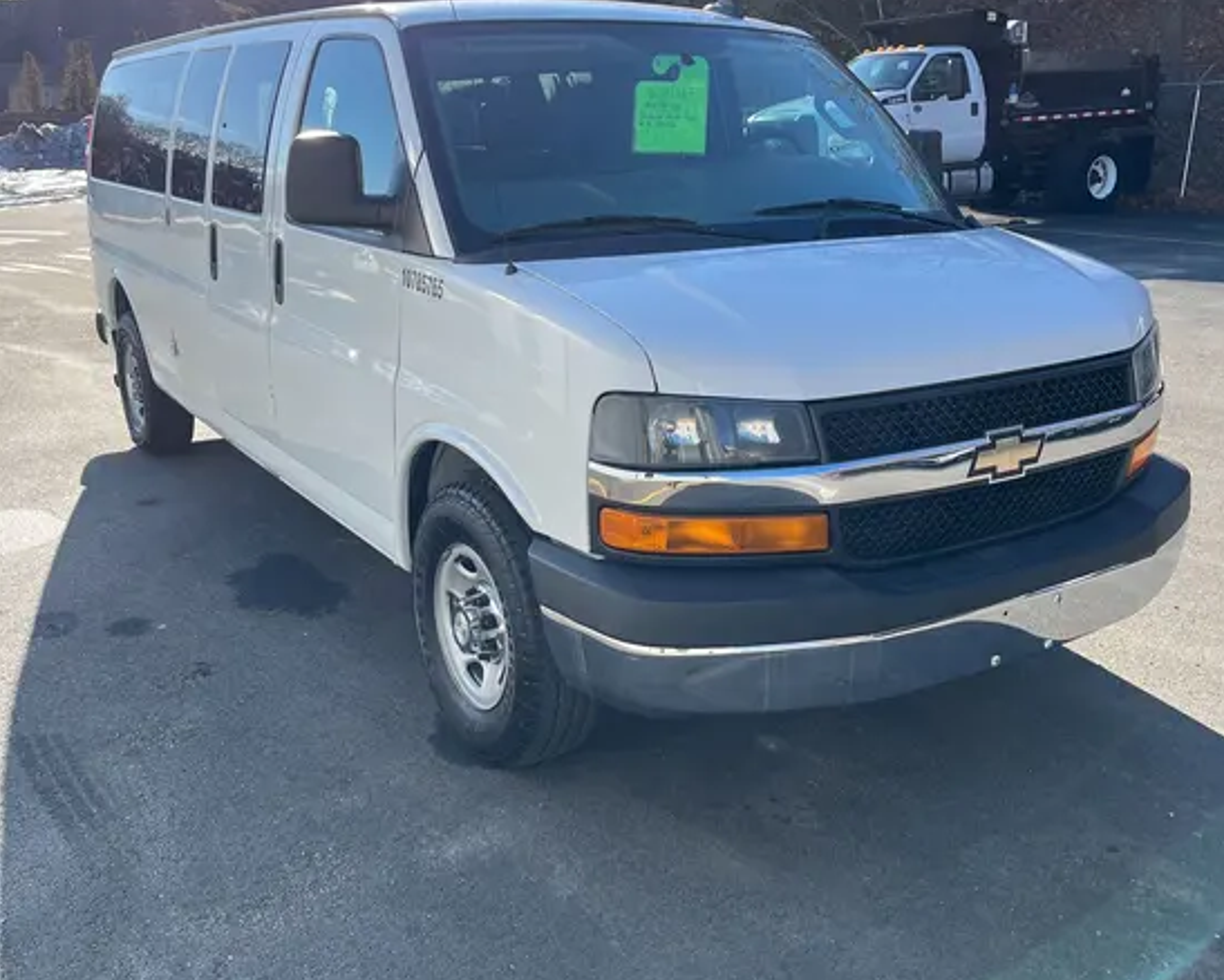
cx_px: 613
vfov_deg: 43.3
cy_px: 451
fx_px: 1232
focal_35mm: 34
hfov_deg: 52.8
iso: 50
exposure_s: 1/1294
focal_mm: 5.1
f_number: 1.6
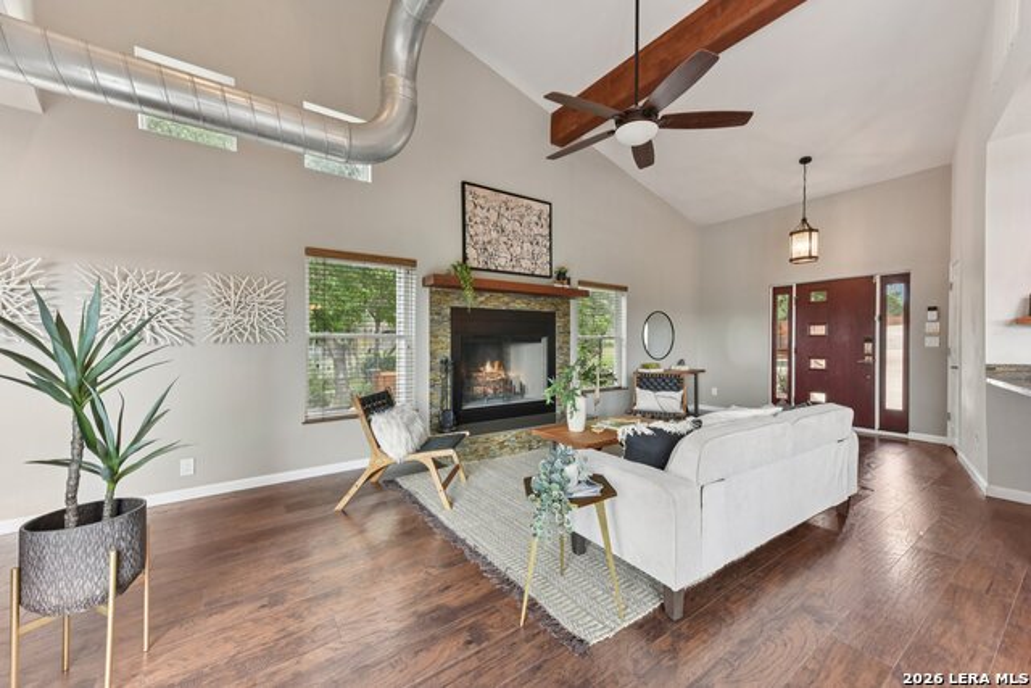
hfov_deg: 104.2
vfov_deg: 81.2
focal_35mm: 14
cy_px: 344
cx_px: 516
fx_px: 401
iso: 250
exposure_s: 1/15
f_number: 8
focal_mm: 14
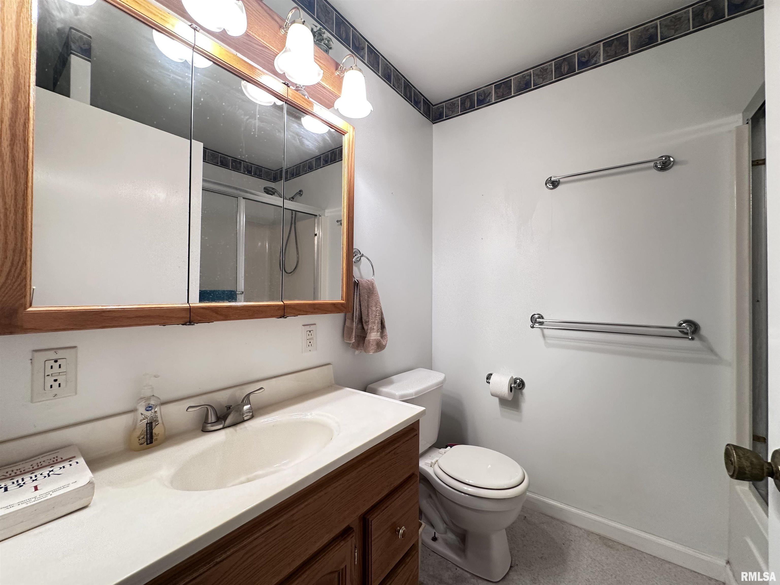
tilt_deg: +2.0
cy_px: 292
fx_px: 315
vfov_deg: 85.7
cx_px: 390
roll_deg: -0.3
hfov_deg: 102.1
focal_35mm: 14
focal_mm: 2.22
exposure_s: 1/60
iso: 200
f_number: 2.2
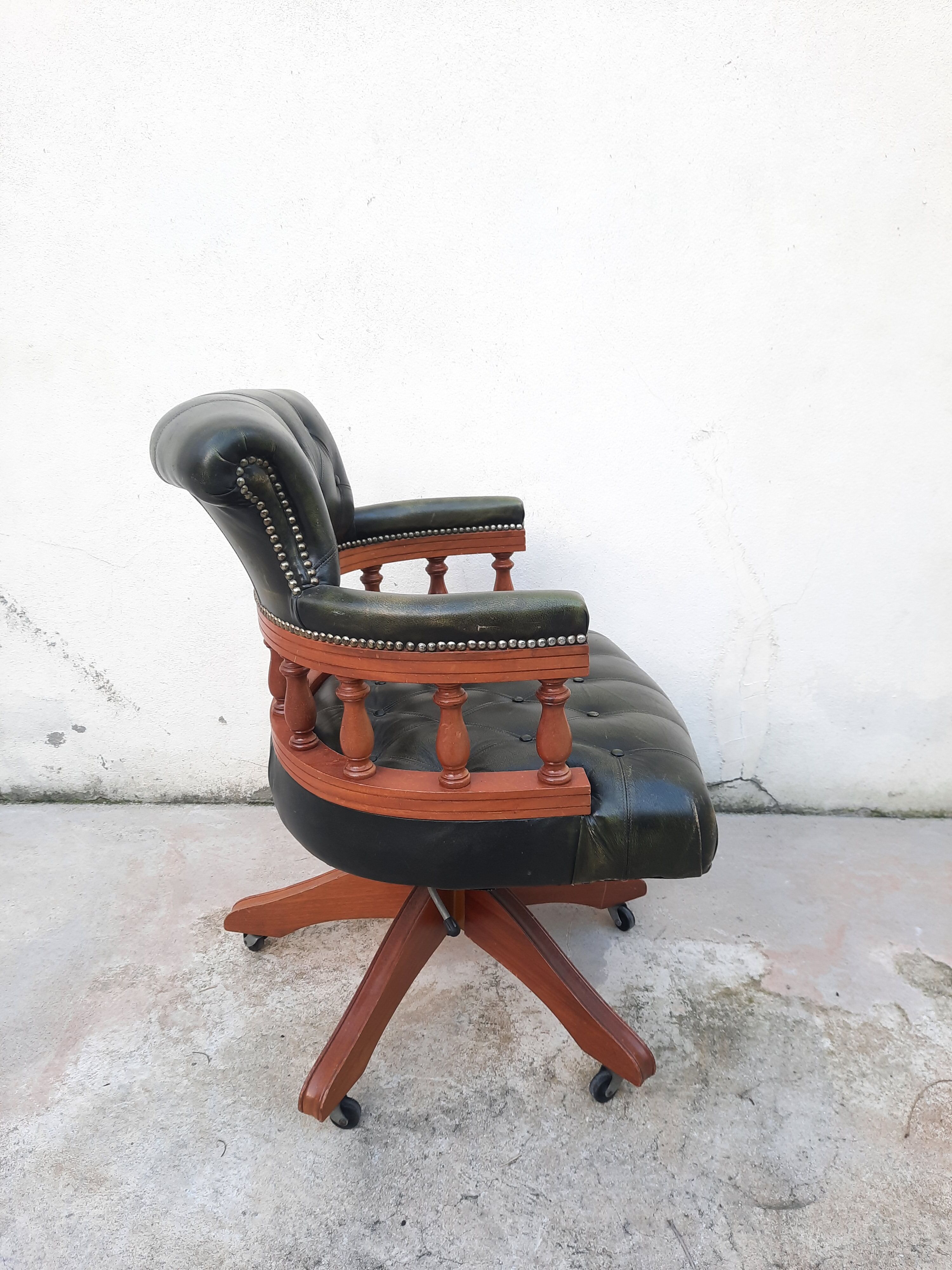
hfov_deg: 54.9
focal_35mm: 25
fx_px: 917
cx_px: 476
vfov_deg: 69.4
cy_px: 635
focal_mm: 4.6
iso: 64
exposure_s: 1/50
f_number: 2
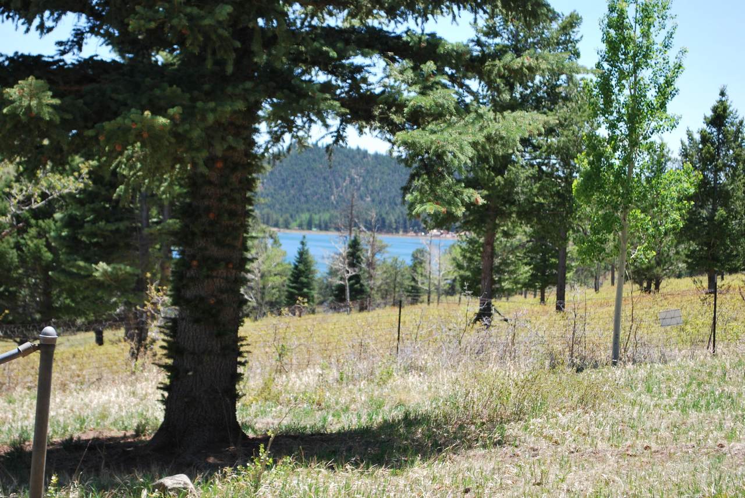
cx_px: 372
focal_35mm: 82
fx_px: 1709
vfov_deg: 16.6
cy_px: 249
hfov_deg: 24.6
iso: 100
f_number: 6.3
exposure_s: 1/160
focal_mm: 55
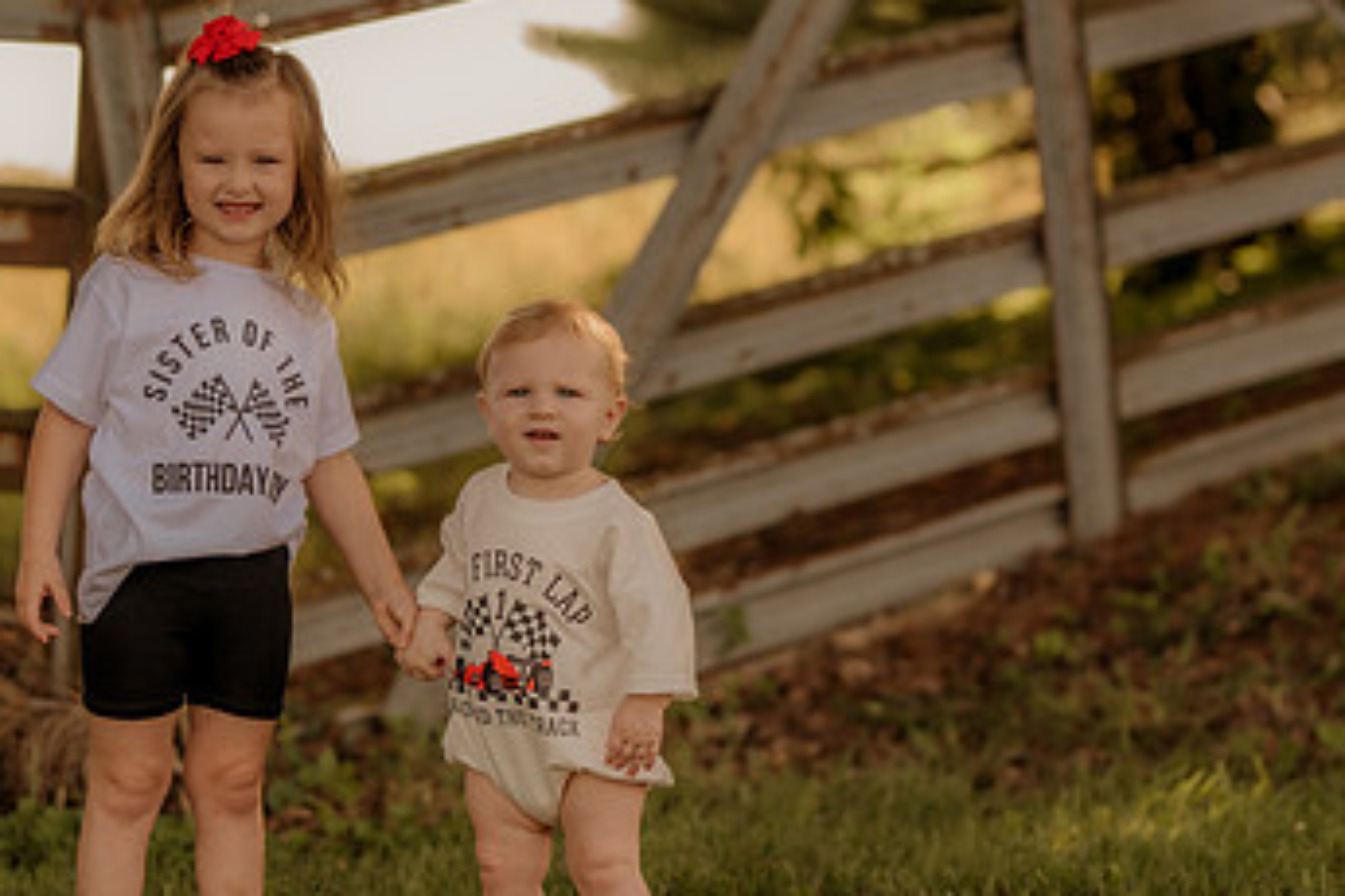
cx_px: 386
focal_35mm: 143
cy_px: 442
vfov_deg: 9.6
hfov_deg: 14.3
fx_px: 5342
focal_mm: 85
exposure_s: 1/1250
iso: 250
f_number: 2
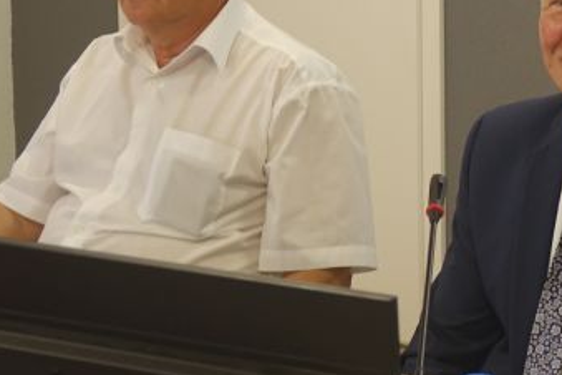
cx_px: 708
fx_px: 2357
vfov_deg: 9.1
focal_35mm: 151
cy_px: 74
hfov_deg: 13.2
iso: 320
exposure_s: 1/50
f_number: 2.8
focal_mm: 18.21
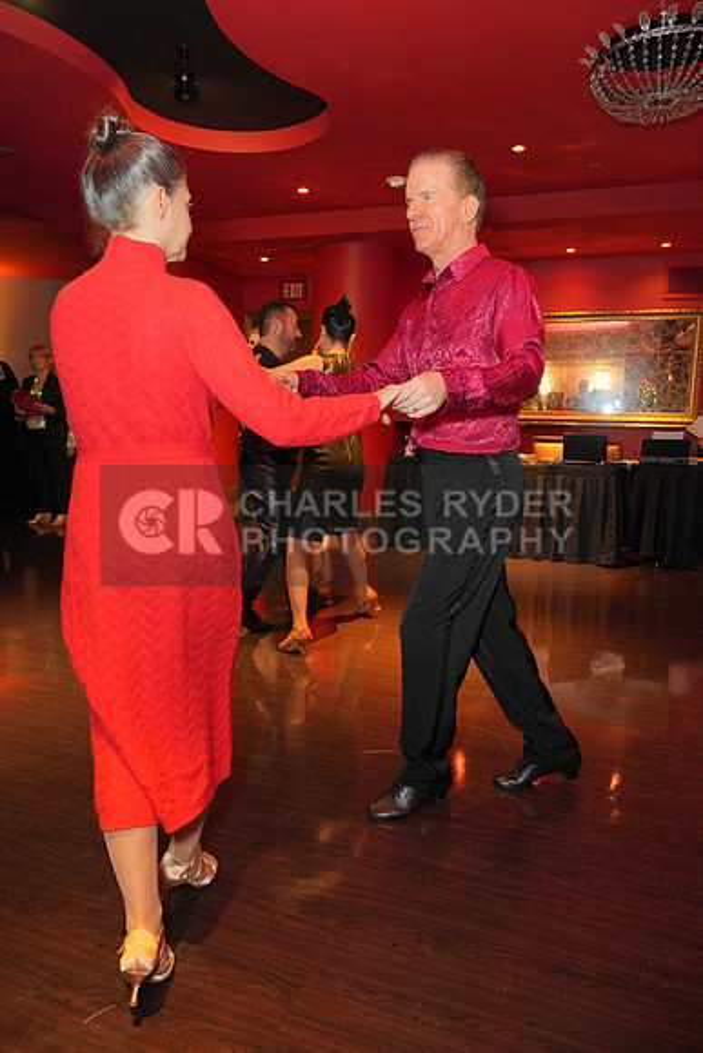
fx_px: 703
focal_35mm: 24
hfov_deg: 53.2
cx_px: 352
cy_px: 526
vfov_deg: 73.7
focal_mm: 24
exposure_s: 1/125
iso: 4000
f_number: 4
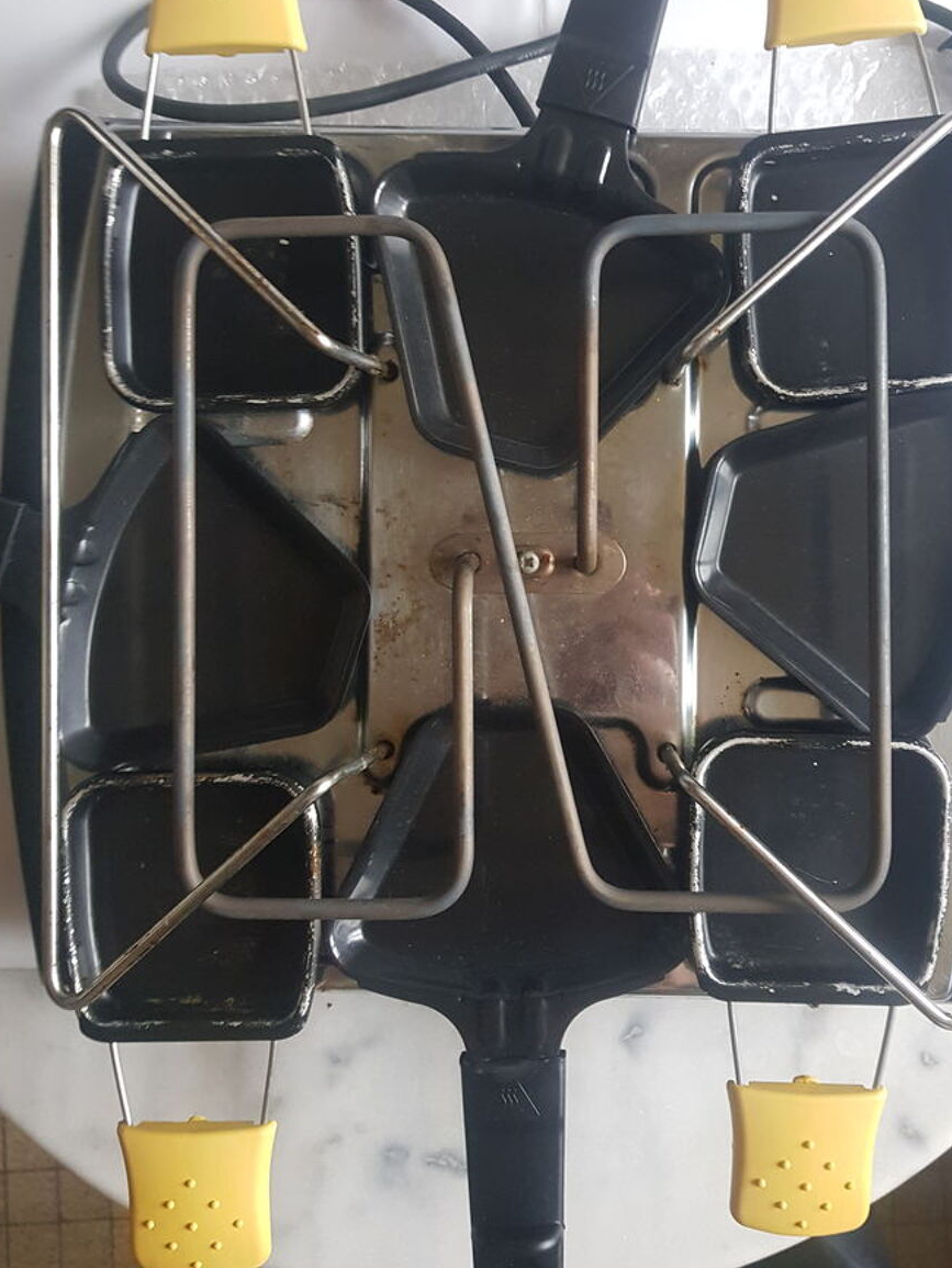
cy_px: 559
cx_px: 536
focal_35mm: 30
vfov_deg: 59.8
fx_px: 1099
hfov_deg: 46.7
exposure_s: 1/33
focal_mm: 4.2
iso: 200
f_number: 1.7
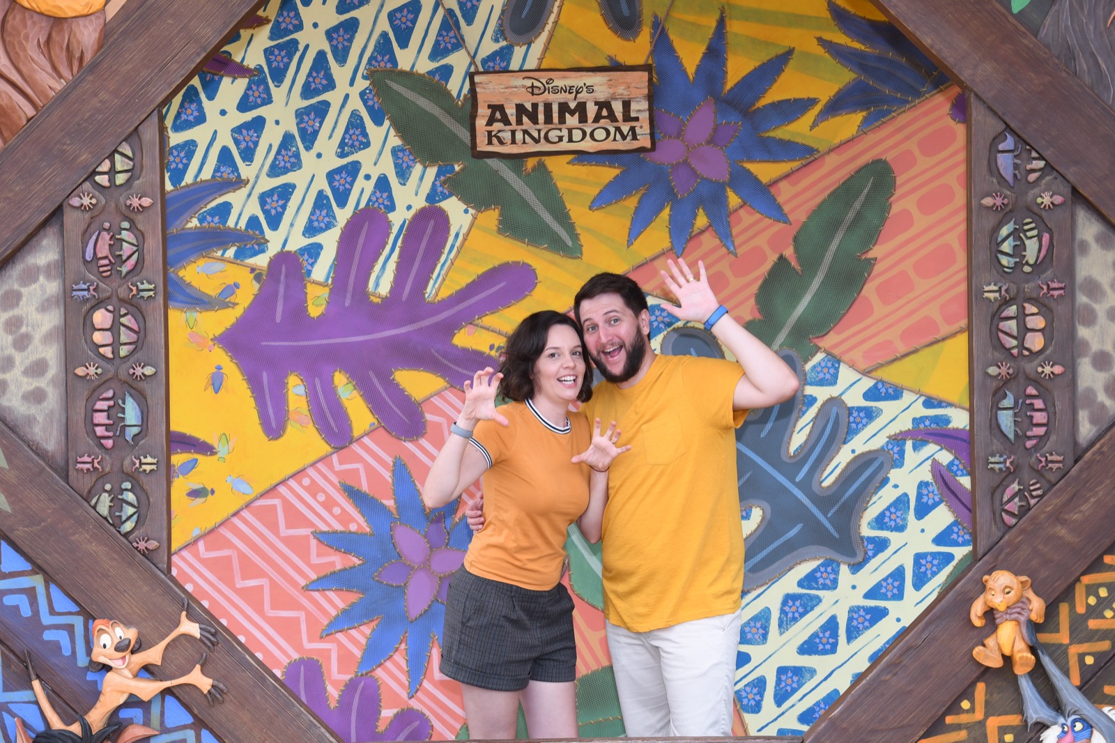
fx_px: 1951
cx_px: 558
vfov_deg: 21.6
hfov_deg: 31.9
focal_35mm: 63
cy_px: 372
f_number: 6.3
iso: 400
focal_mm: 42
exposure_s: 1/160
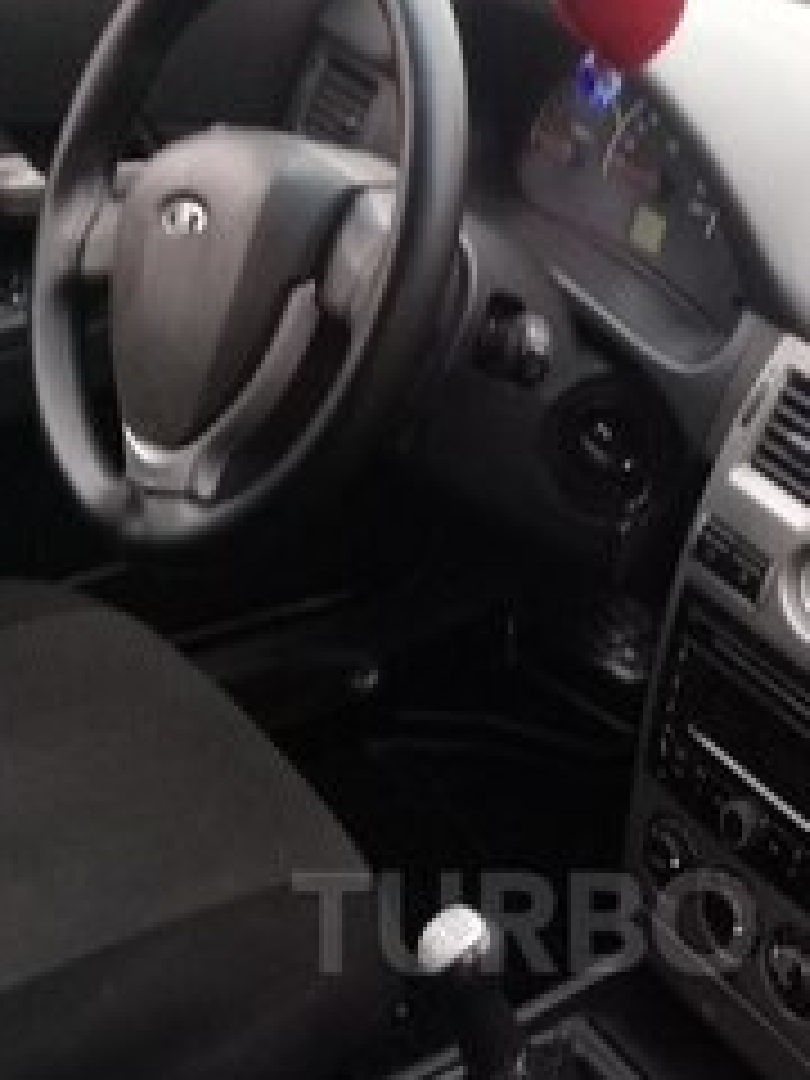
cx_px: 639
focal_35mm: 64
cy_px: 922
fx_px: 1997
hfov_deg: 22.6
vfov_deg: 29.3
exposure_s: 1/50
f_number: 2.2
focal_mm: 3.3
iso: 64
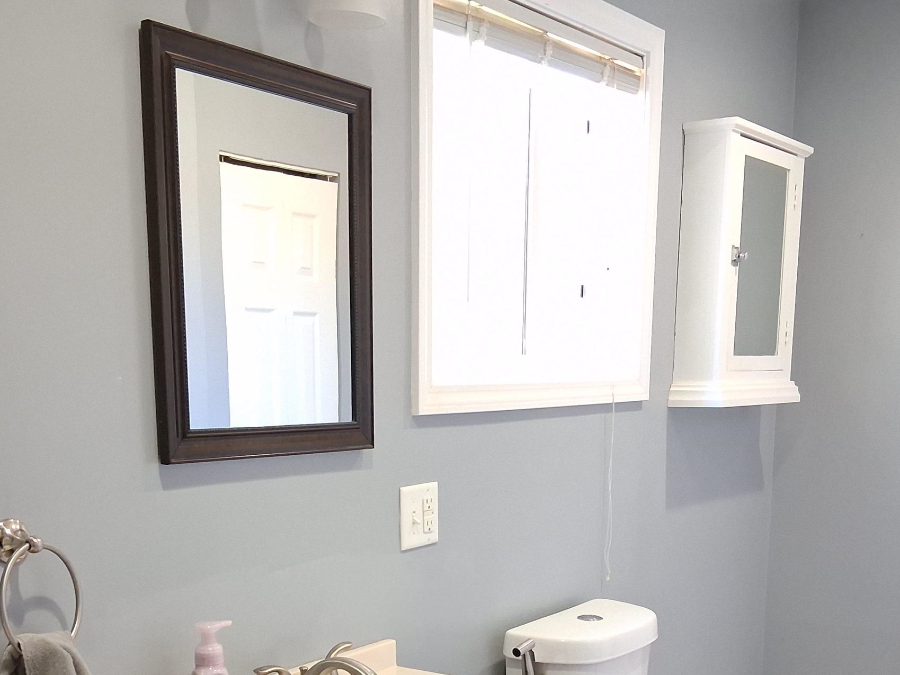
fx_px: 1222
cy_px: 602
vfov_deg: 29.7
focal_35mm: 47
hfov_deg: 40.4
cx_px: 412
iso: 500
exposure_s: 1/60
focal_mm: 3.98
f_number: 1.8
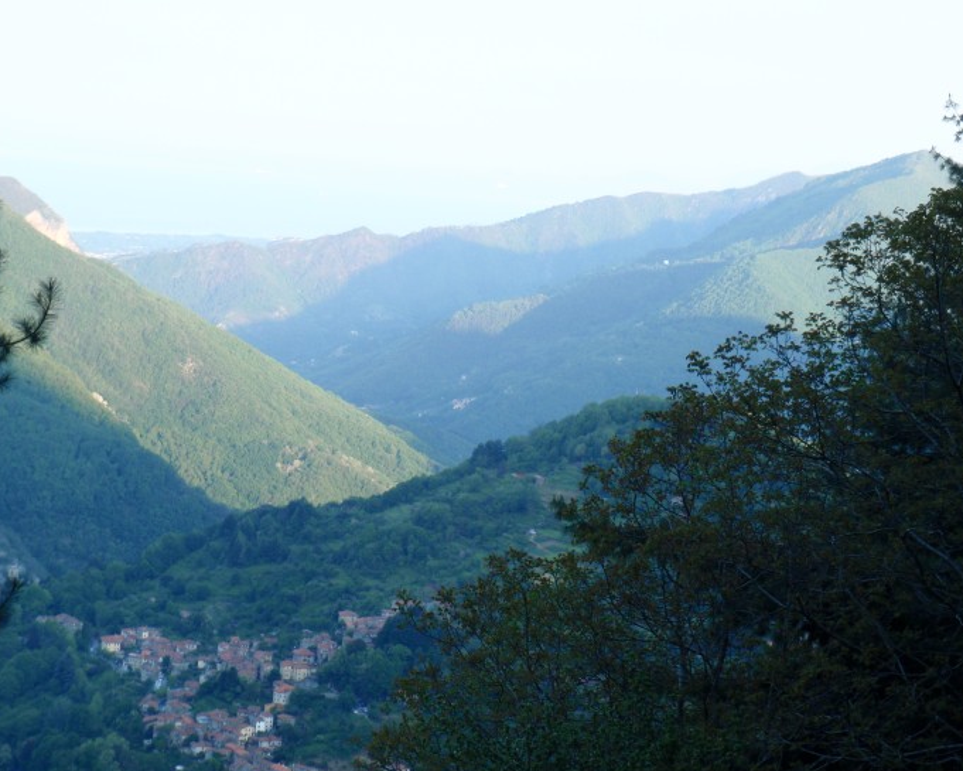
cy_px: 393
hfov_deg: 16.4
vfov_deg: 13.2
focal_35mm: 117
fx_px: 3335
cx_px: 532
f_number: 5.1
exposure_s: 1/60
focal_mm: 18.2
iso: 100
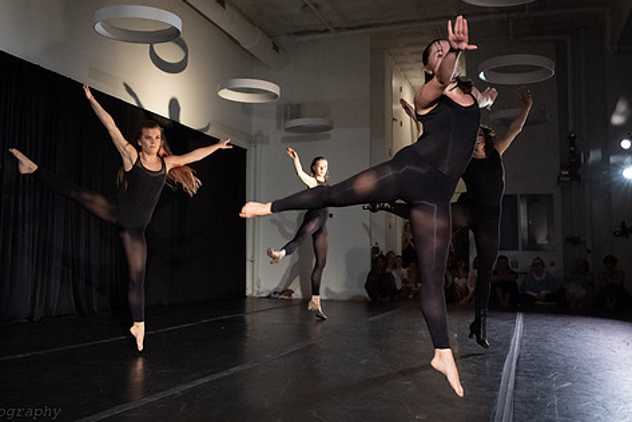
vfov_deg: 35.0
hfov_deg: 50.5
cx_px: 270
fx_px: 667
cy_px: 175
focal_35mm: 38
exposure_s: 1/400
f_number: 4
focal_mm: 28
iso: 6400
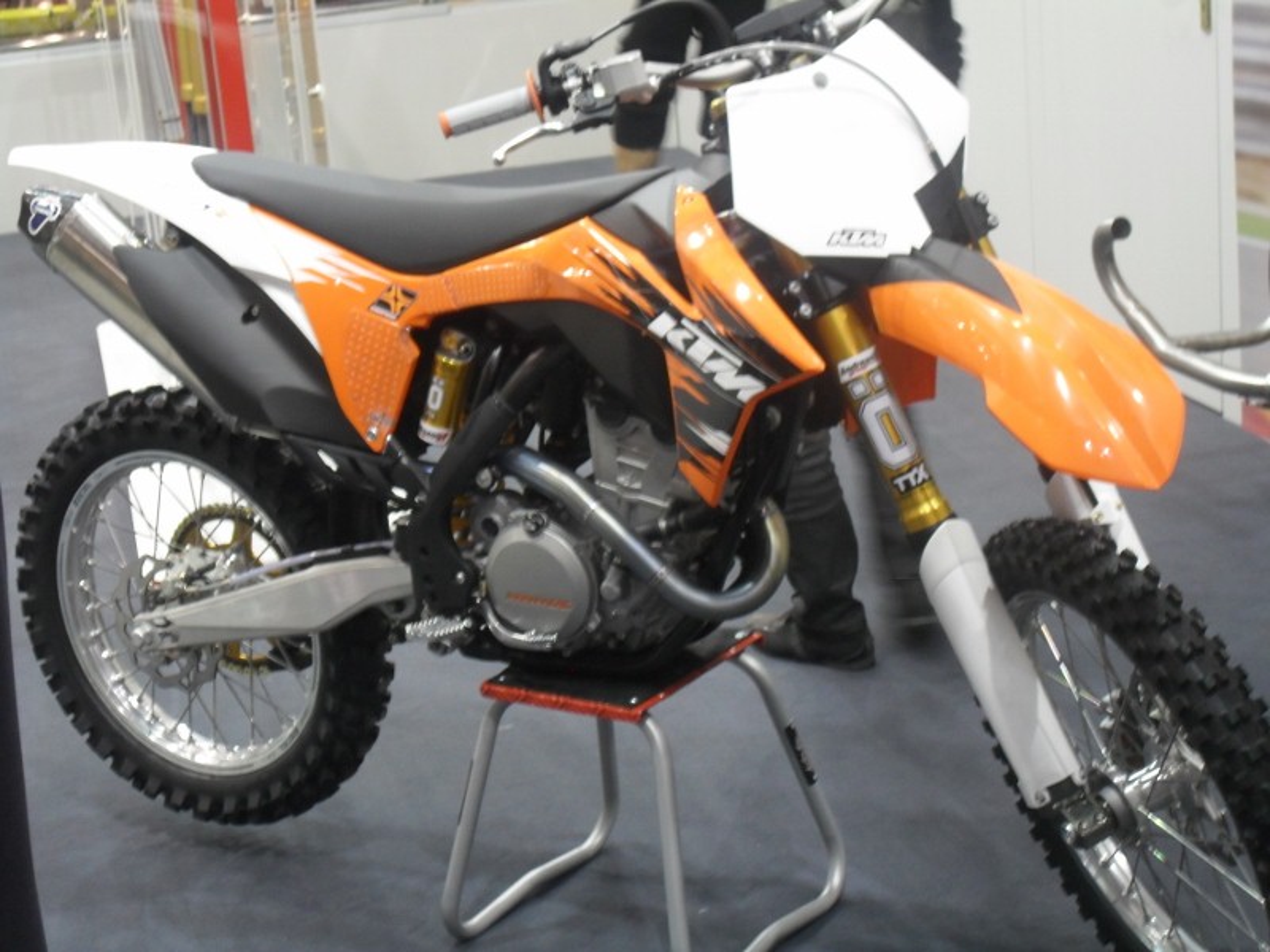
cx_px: 635
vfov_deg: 21.0
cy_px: 476
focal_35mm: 70
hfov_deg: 27.8
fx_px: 2568
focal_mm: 12.3
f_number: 4
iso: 200
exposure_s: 1/20
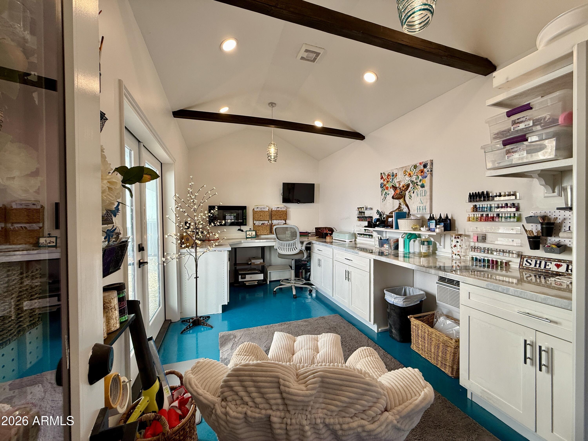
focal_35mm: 14
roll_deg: +0.0
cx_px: 294
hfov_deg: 102.1
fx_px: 238
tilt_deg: -0.3
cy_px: 220
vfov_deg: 85.7
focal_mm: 2.22
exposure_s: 1/120
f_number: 2.2
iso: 50
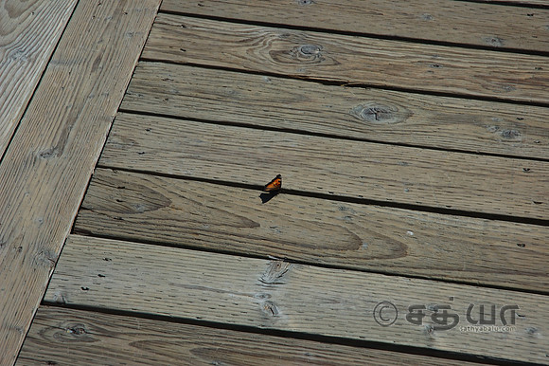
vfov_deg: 13.0
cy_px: 183
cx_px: 274
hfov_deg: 19.5
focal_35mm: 105
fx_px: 1600
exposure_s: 1/200
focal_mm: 70
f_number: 8
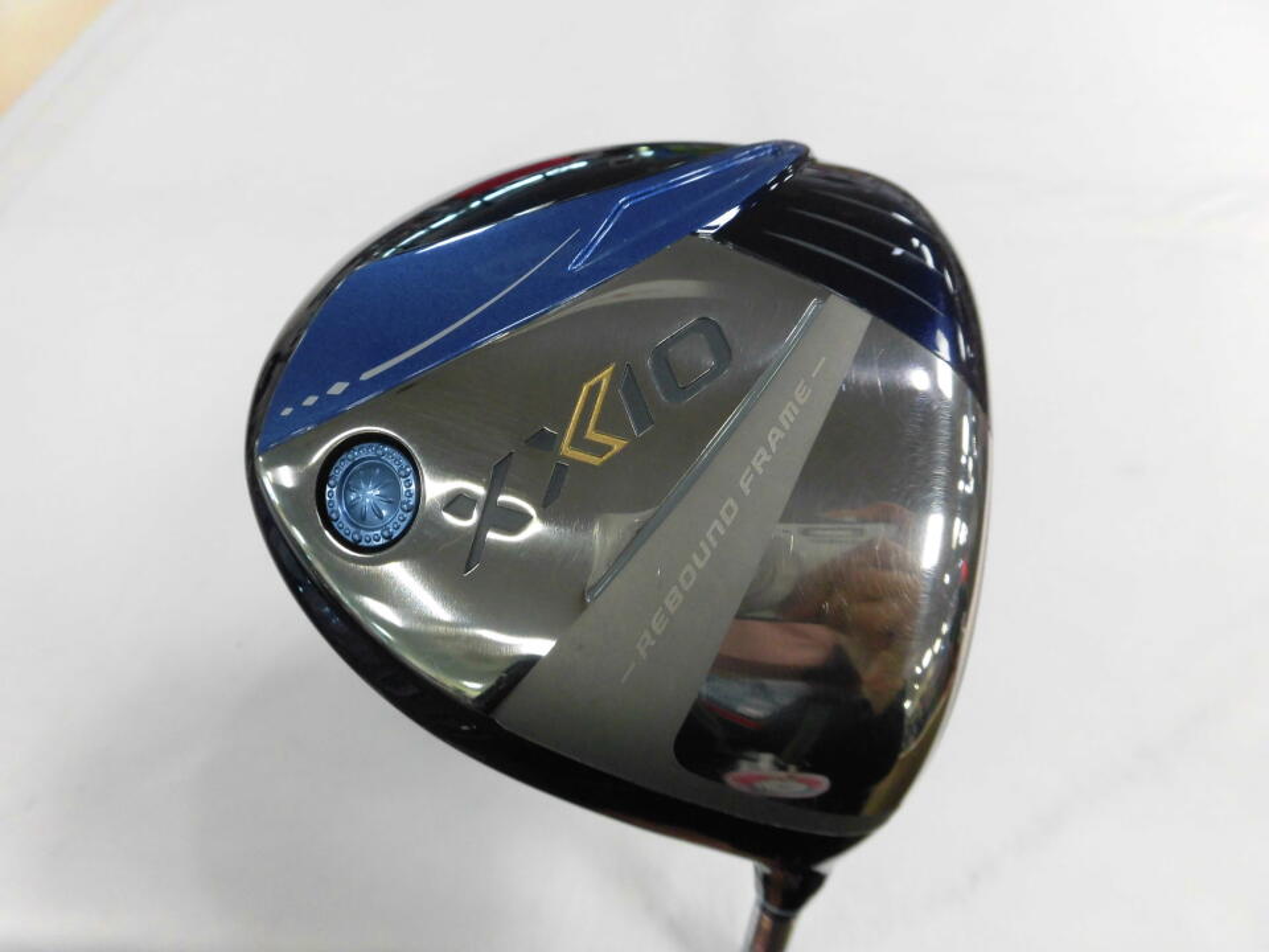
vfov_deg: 56.8
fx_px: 880
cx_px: 634
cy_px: 476
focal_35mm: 24
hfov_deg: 71.6
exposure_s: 1/60
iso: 200
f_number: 3.1
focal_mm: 4.3
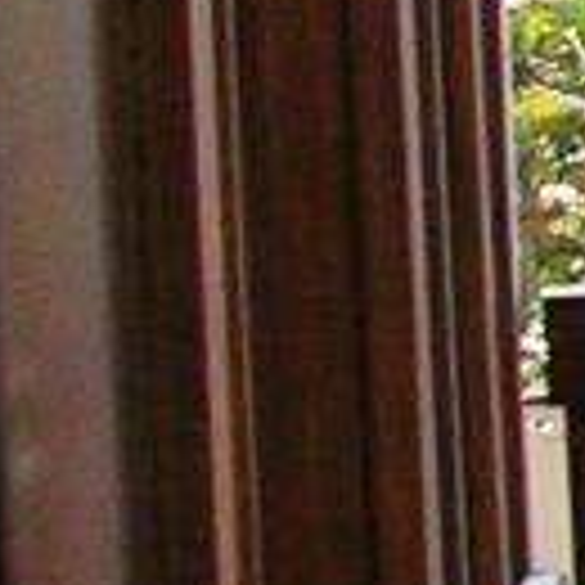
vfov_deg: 5.3
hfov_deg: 4.8
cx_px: 2246
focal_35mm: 331
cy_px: -140
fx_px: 6329
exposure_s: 1/330
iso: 50
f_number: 2.8
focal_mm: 5.8
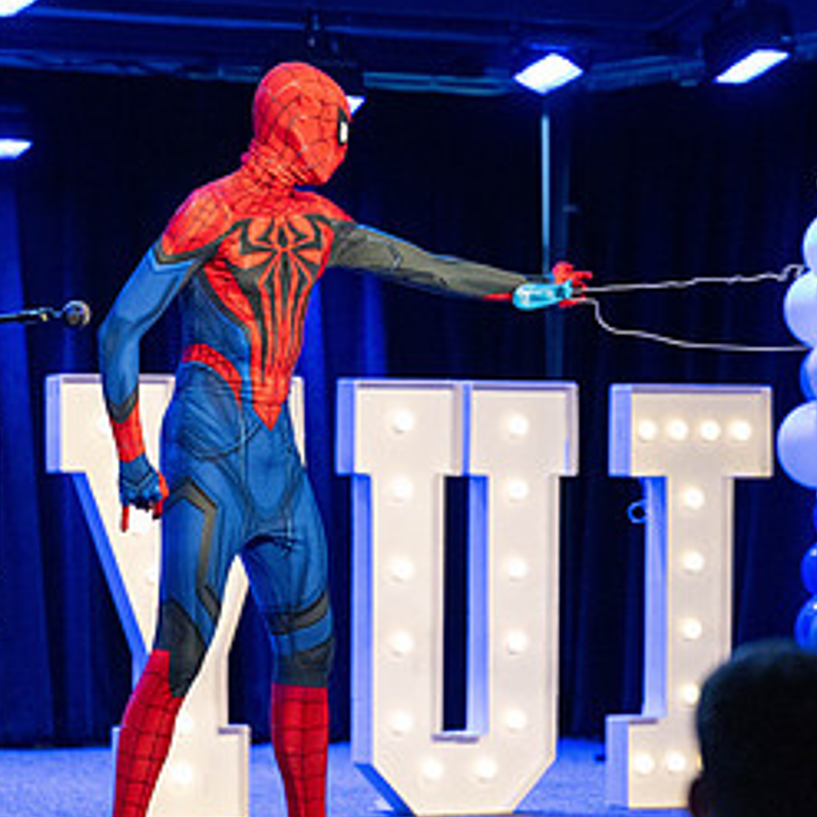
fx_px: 4753
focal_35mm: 178
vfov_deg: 9.8
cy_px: 303
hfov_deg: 9.8
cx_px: 357
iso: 8000
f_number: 2.8
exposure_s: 1/400
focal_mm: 89
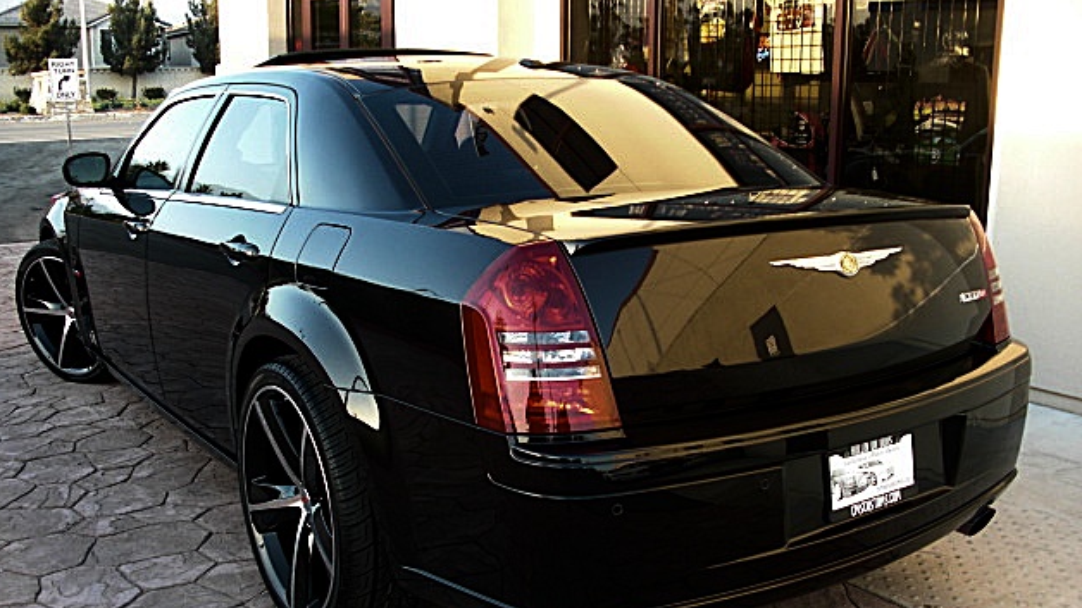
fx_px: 1147
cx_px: 532
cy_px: 372
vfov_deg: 29.6
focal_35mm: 40
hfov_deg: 50.5
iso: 100
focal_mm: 6.3
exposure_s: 1/80
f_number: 2.8
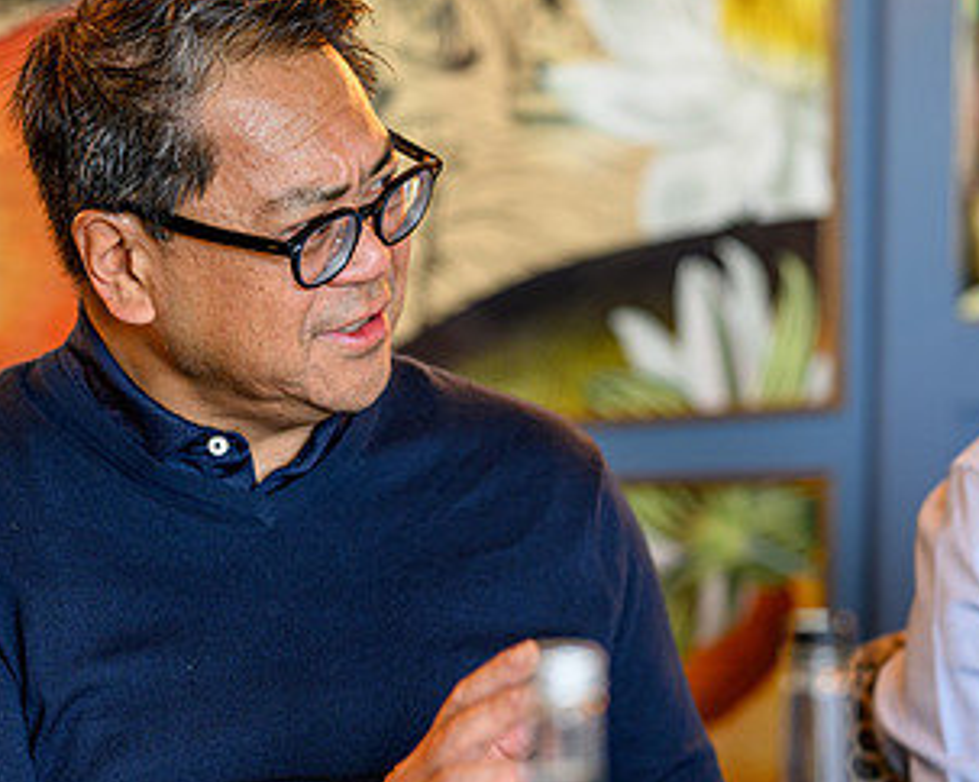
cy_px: 428
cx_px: 543
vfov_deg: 9.9
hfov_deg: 12.4
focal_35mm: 156
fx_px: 4517
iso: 640
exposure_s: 1/200
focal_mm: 85
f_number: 1.8
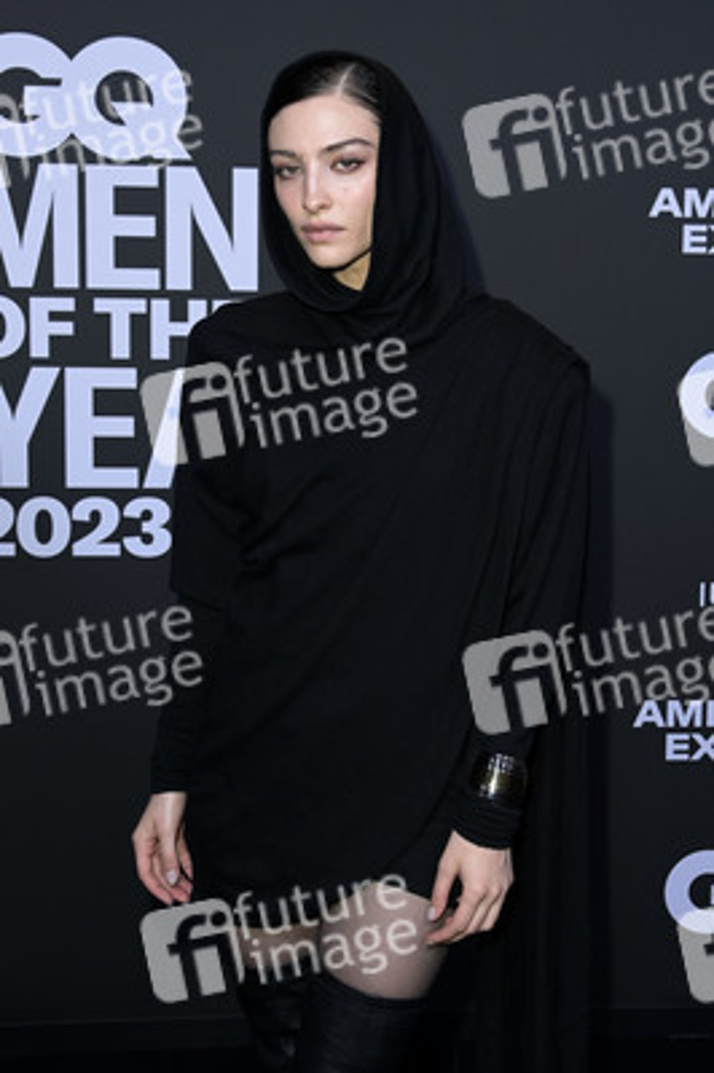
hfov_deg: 35.0
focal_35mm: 38
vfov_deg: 50.7
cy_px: 536
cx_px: 357
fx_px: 1132
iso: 1000
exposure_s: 1/250
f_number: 5.6
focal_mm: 38
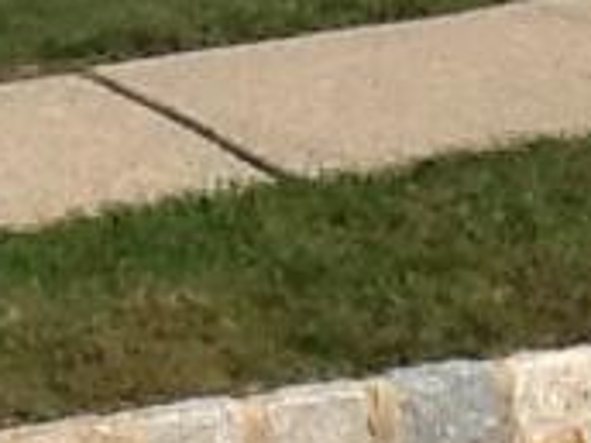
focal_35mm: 246
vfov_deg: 5.8
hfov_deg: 7.9
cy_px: -553
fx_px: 4200
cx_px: -237
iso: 40
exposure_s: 1/1486
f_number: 2.4
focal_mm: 2.03
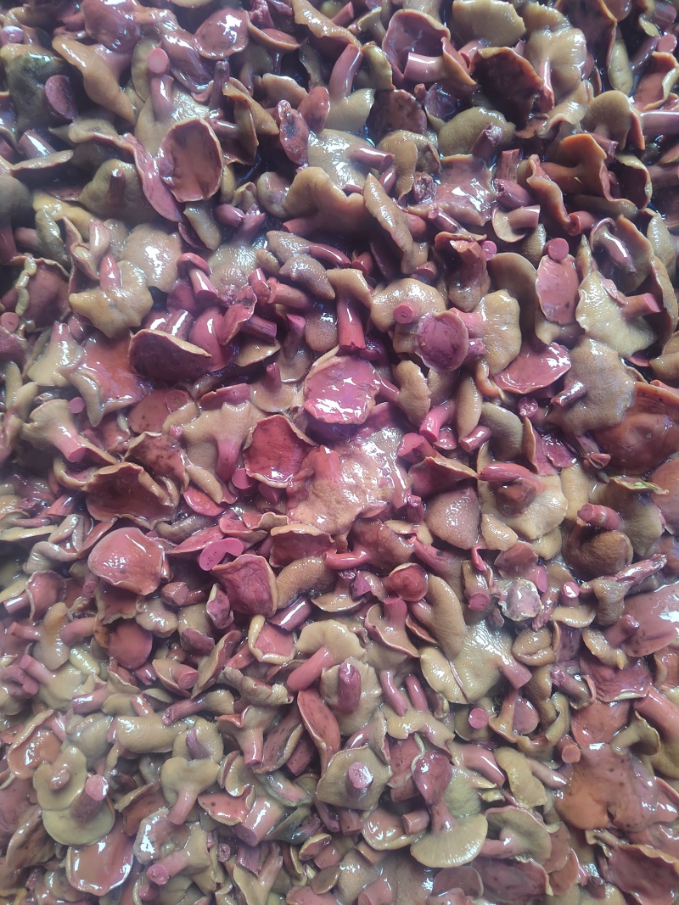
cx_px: 340
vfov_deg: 73.9
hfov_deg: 58.9
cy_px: 452
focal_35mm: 23
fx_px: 602
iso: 2053
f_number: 1.9
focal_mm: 5.52
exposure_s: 1/50
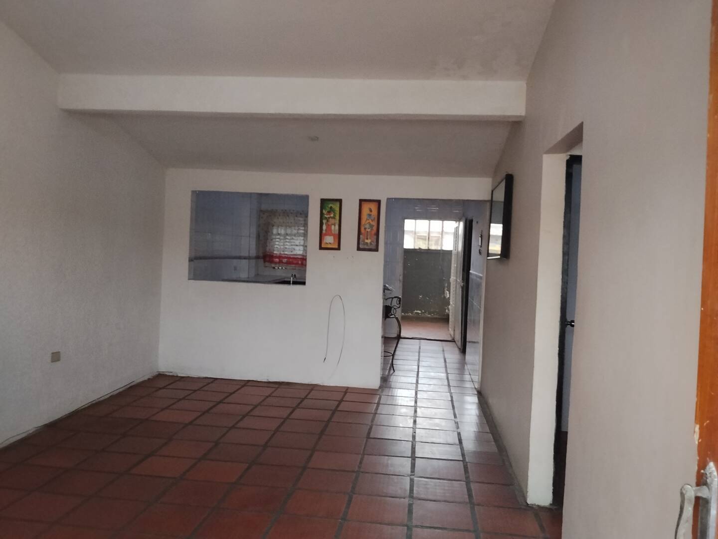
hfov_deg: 61.7
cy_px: 270
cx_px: 359
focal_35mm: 29
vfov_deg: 48.2
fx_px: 602
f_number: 1.8
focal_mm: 4.22
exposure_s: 1/50
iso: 320
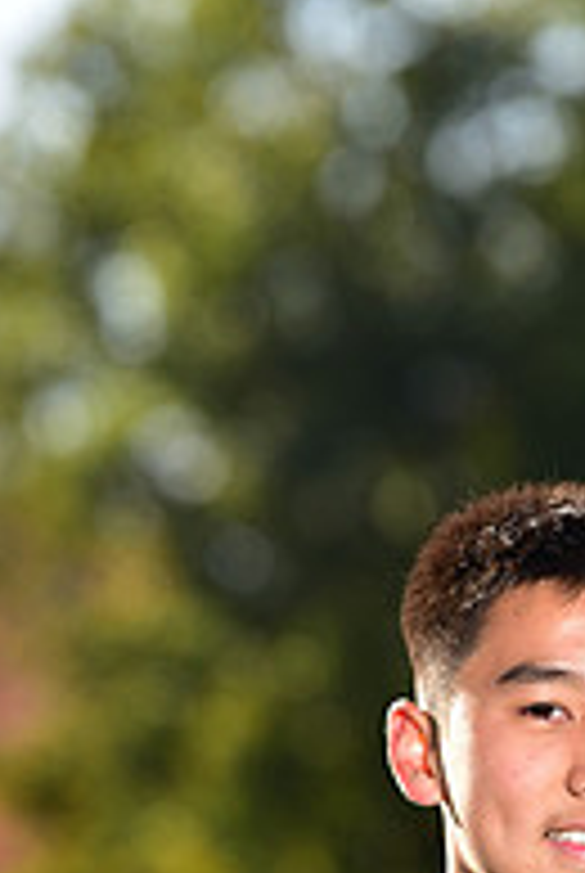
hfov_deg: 2.3
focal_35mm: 597
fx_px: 14499
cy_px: 1206
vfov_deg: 3.4
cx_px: 533
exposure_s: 1/250
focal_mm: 200
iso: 80
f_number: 5
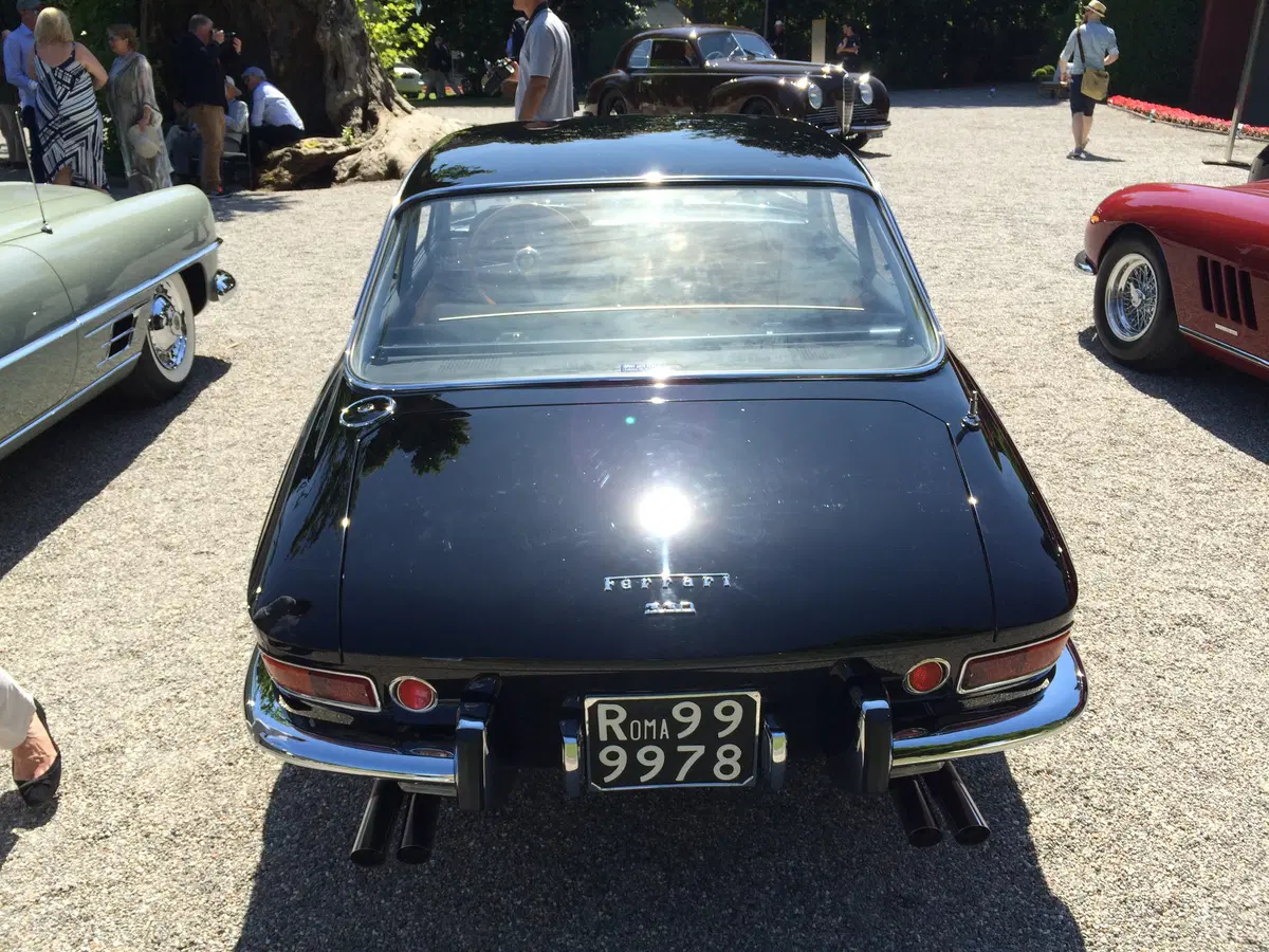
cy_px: 476
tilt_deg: -21.8
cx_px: 634
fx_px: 1063
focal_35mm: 29
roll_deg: +0.0
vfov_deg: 48.2
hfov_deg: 61.7
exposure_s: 1/1325
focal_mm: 4.15
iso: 32
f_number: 2.2
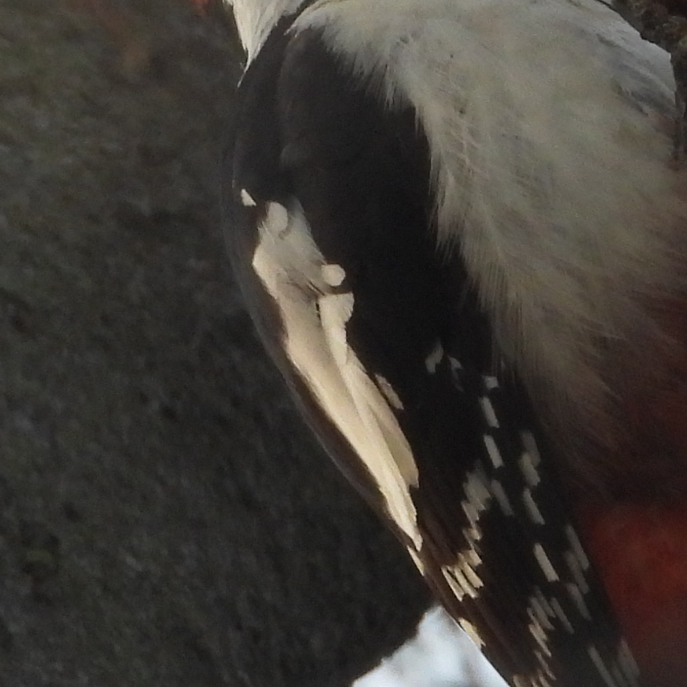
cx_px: 103
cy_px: 427
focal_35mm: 3726
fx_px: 83662
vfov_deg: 0.5
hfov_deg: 0.5
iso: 450
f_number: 5.6
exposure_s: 1/125
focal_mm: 167
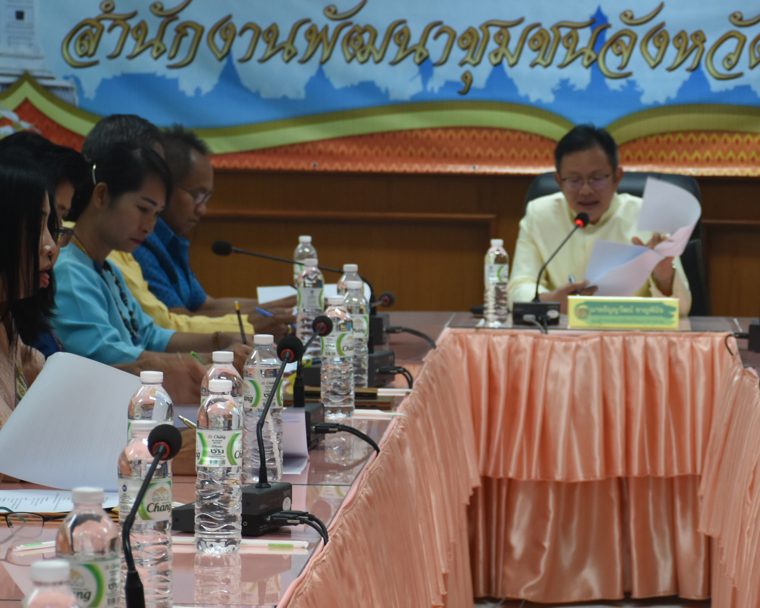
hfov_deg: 14.3
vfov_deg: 11.5
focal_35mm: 134
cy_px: 361
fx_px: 3014
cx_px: 597
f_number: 4.8
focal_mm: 50
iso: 560
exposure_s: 1/60
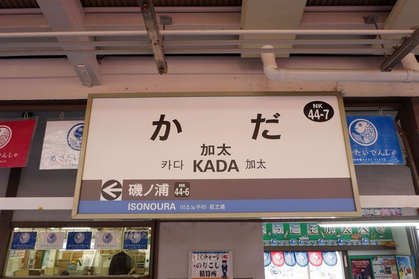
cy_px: 140
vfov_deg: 53.1
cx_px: 210
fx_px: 279
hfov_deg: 73.8
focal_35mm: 24
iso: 200
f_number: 3.5
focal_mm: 16
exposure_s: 1/38
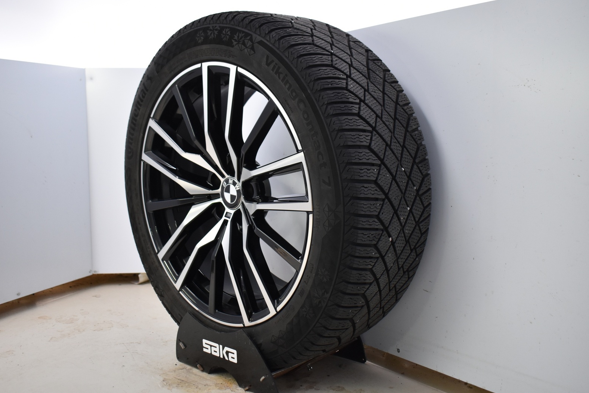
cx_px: 289
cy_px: 194
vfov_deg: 35.9
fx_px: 605
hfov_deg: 51.9
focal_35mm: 37
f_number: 3.8
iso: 900
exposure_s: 1/60
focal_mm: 24
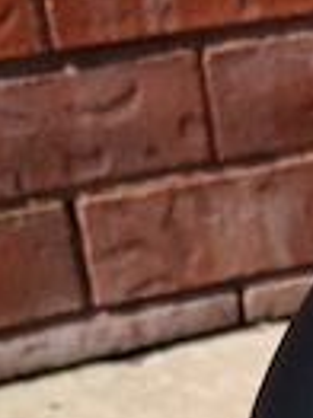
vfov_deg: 10.4
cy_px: 1184
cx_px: 722
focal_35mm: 147
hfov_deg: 9.2
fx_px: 1775
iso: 200
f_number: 1.7
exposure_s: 1/2083
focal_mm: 4.1
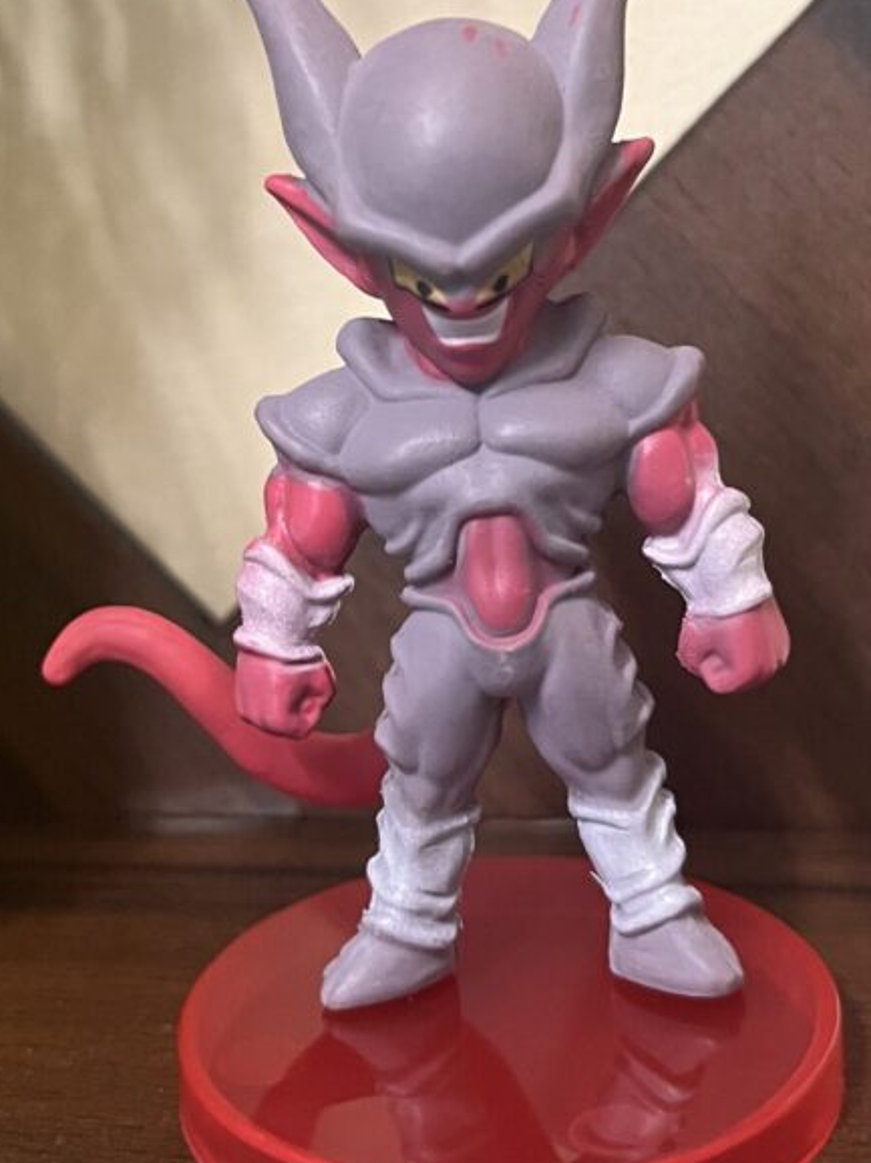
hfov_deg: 46.7
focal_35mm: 30
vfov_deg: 60.0
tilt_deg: -0.8
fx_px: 1007
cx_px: 473
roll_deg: +0.4
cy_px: 593
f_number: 1.6
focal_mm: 5.1
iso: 500
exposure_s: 1/33
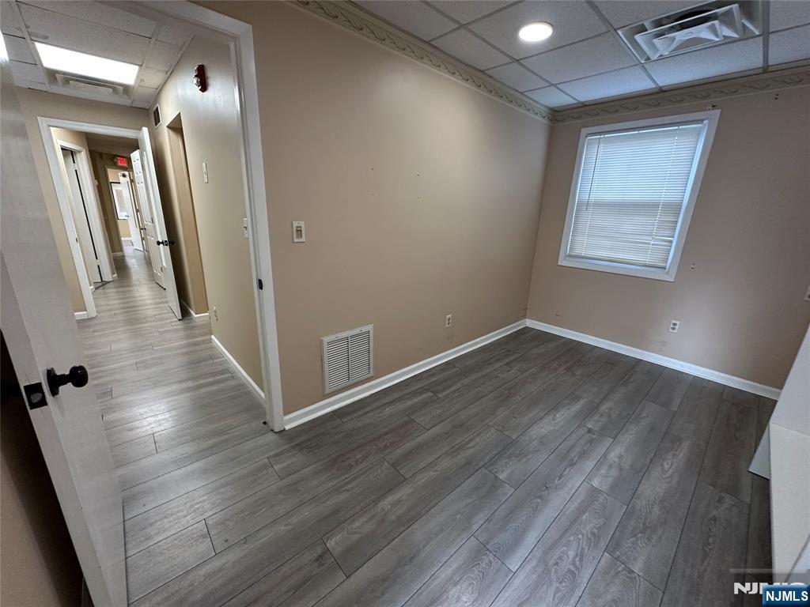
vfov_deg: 85.7
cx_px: 405
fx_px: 328
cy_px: 304
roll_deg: -1.3
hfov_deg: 102.1
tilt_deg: -16.3
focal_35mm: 14
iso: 250
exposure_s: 1/120
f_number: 2.2
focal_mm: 2.22
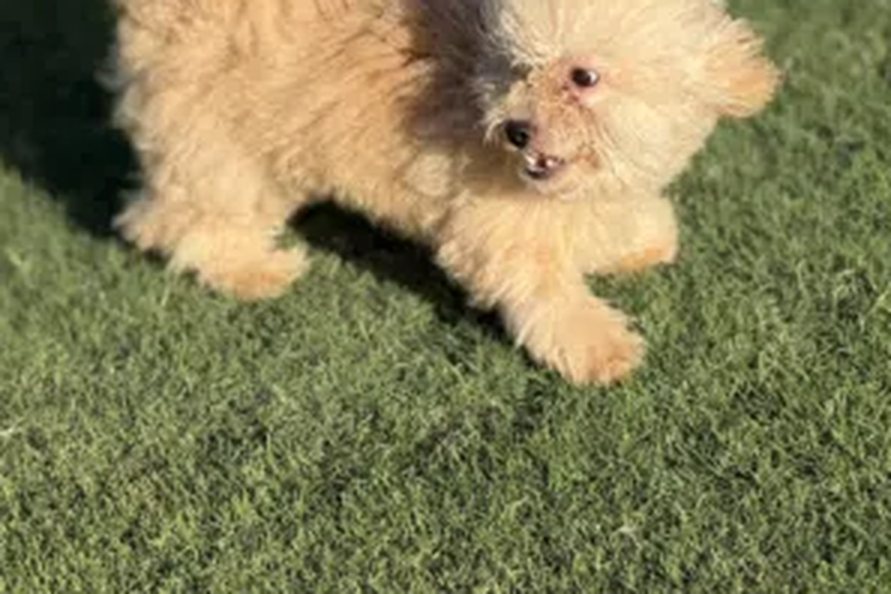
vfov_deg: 8.2
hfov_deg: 12.2
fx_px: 4158
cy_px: 273
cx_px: 447
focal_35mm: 168
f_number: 2.8
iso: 50
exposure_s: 1/938
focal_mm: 15.66
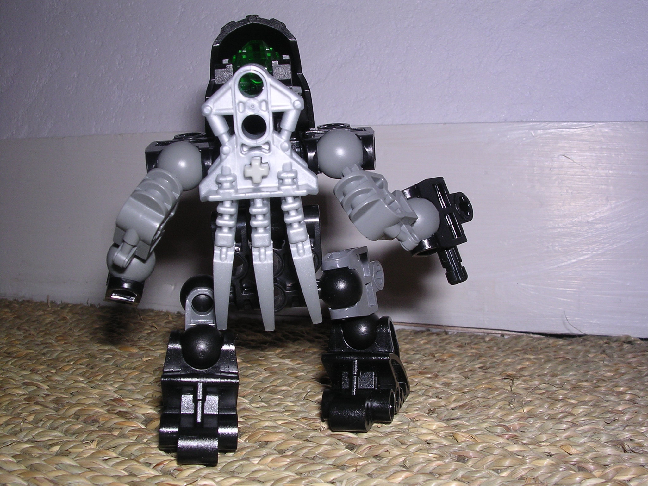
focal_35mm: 38
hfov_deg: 49.0
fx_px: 711
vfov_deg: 37.7
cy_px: 243
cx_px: 324
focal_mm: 5.8
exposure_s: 1/60.1
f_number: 5.6
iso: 100
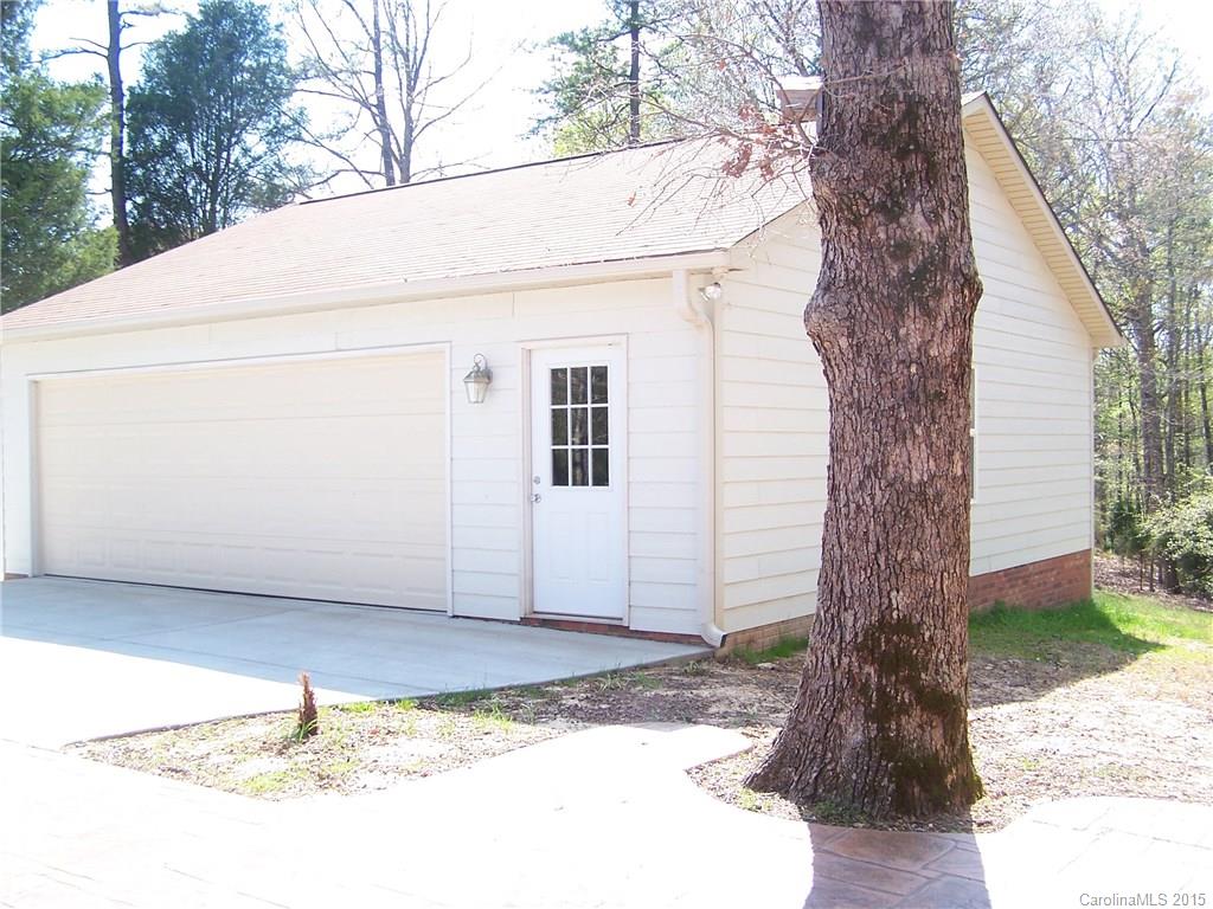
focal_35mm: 38
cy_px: 454
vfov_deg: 37.7
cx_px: 606
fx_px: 1332
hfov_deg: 49.0
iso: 80
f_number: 2.8
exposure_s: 1/250
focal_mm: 6.3
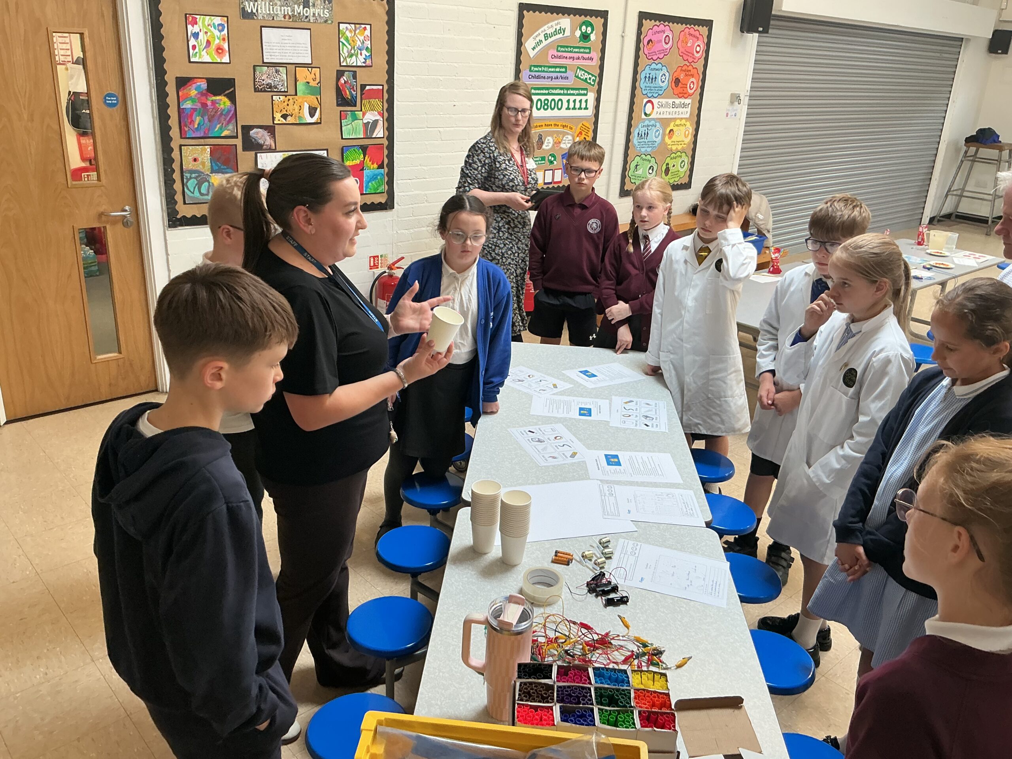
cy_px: 380
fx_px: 848
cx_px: 506
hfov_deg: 61.7
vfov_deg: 48.2
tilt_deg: -21.5
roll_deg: -2.8
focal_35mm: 29
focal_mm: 3
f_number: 1.8
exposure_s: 1/50
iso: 50
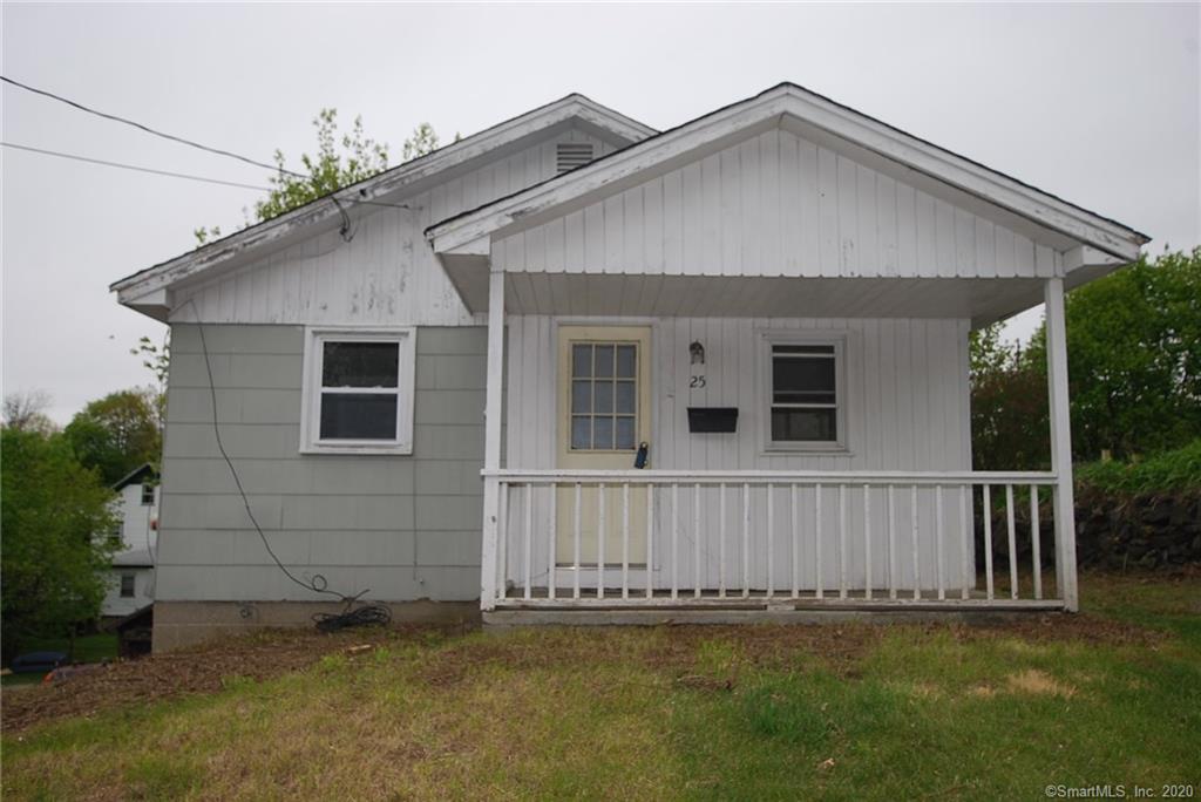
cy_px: 401
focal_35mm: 30
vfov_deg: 43.7
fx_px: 1001
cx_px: 600
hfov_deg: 61.9
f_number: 7.1
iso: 100
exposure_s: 1/200
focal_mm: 20
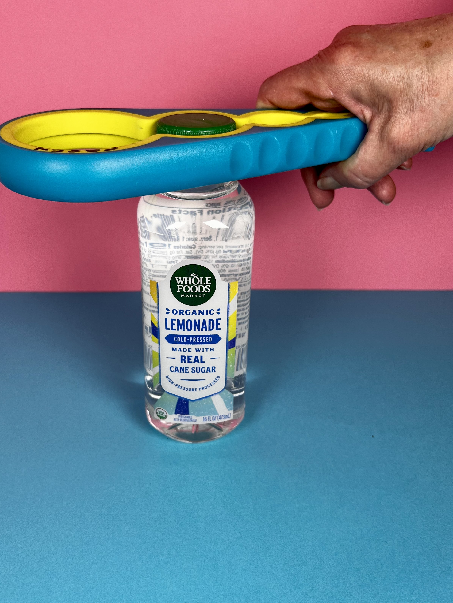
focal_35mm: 33
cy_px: 285
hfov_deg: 42.8
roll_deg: -0.2
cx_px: 190
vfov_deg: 55.3
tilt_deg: -27.5
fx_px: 576
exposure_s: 1/120
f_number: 1.5
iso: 40
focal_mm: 5.7
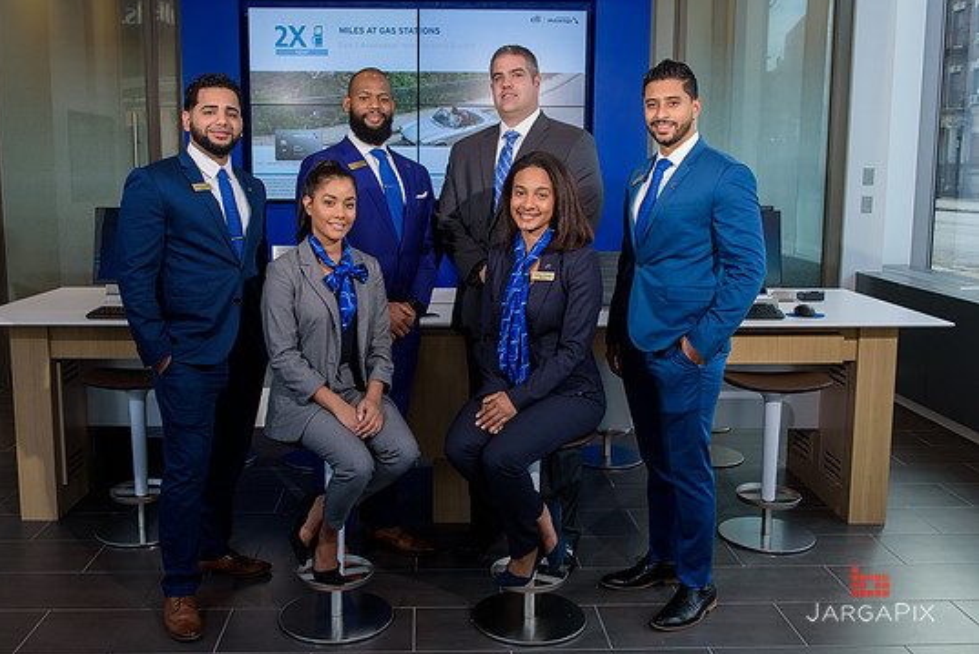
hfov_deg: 53.0
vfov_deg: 36.9
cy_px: 300
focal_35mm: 36
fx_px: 980
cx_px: 452
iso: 1000
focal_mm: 29
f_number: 5.6
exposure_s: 1/250
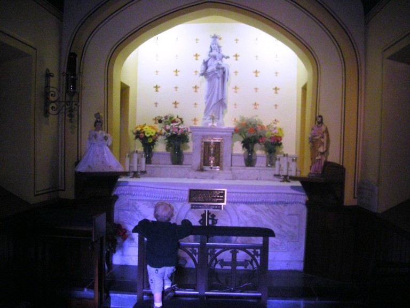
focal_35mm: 35
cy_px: 154
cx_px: 205
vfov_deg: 40.7
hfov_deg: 52.6
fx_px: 415
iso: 400
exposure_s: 1/68.1
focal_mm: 5.7
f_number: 2.8
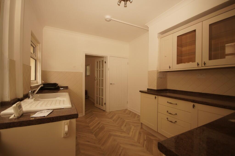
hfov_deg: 100.4
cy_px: 78
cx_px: 118
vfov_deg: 77.3
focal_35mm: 15
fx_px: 98
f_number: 4
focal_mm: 10
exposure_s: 1/60
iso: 125
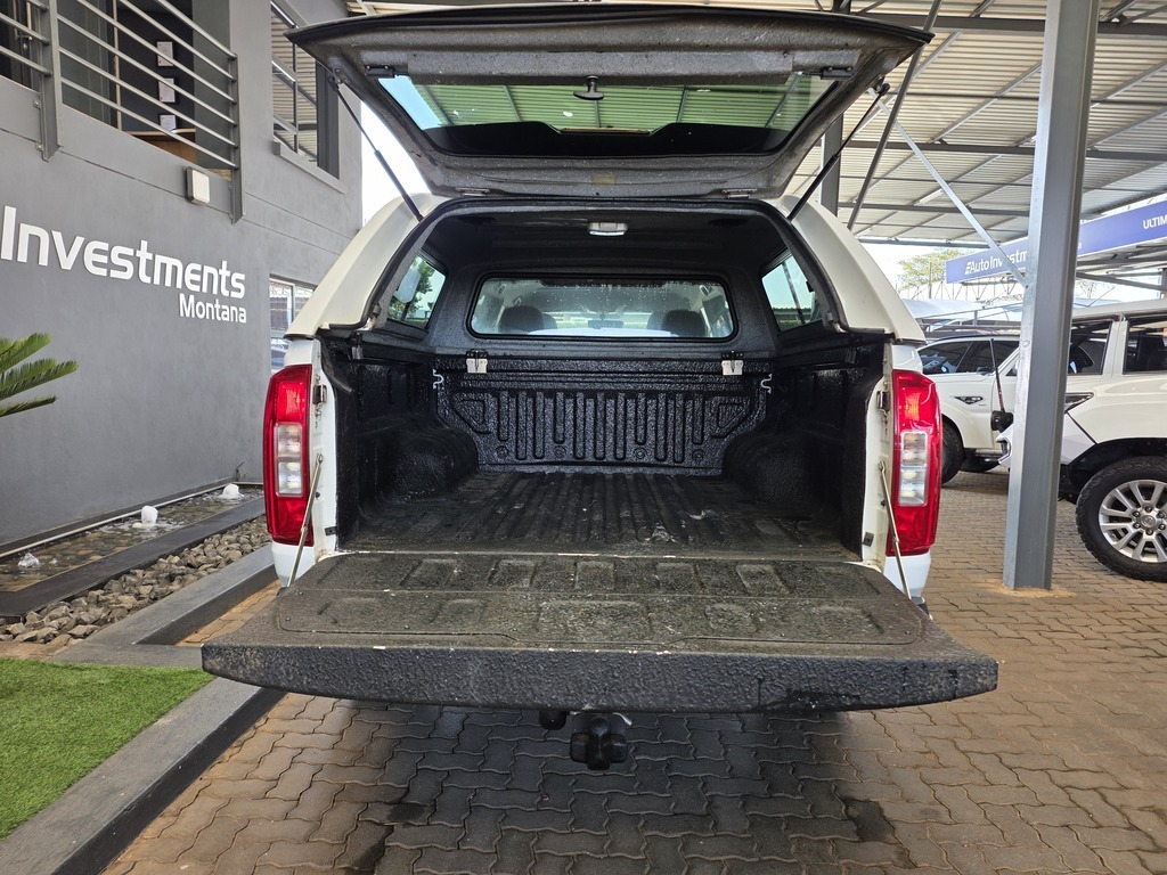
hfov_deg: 73.9
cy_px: 438
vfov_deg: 58.9
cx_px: 584
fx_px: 775
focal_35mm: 23
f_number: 1.7
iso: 64
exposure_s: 1/180
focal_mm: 6.25
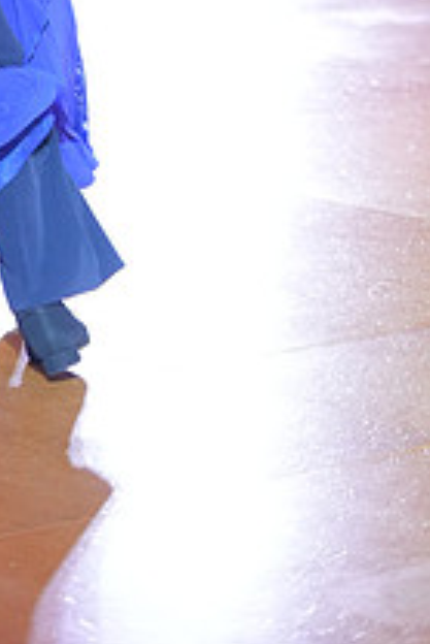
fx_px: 4185
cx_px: -11
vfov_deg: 8.6
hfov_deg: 5.9
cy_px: -217
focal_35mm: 234
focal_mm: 84
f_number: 2.8
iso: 5000
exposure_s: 1/500
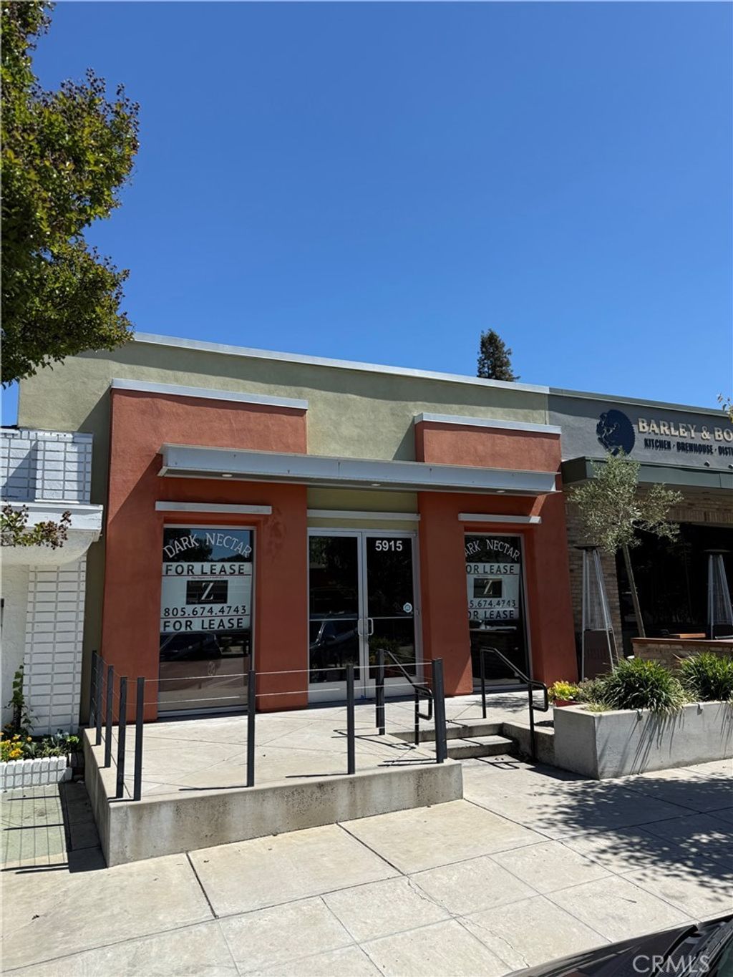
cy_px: 488
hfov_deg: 56.8
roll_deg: +2.5
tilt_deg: +11.1
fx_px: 677
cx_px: 366
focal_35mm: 24
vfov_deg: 71.6
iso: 80
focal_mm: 6.76
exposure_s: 1/4673
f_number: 1.78
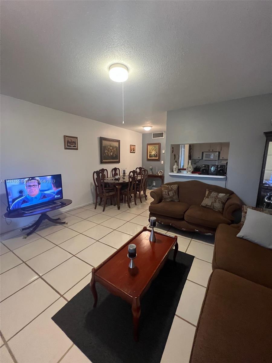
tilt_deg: -7.2
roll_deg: -1.8
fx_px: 136
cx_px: 136
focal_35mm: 13
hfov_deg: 89.9
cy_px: 182
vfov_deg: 106.2
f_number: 1.8
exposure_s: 1/60
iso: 500
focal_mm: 1.57
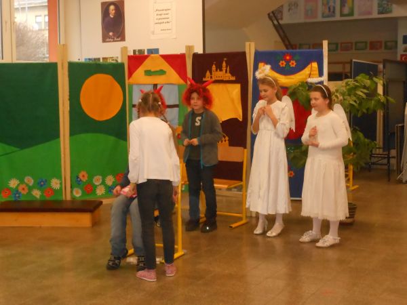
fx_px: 635
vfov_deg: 27.0
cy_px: 152
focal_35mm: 54
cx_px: 204
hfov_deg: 35.5
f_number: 4.9
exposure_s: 1/30
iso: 640
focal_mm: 9.6
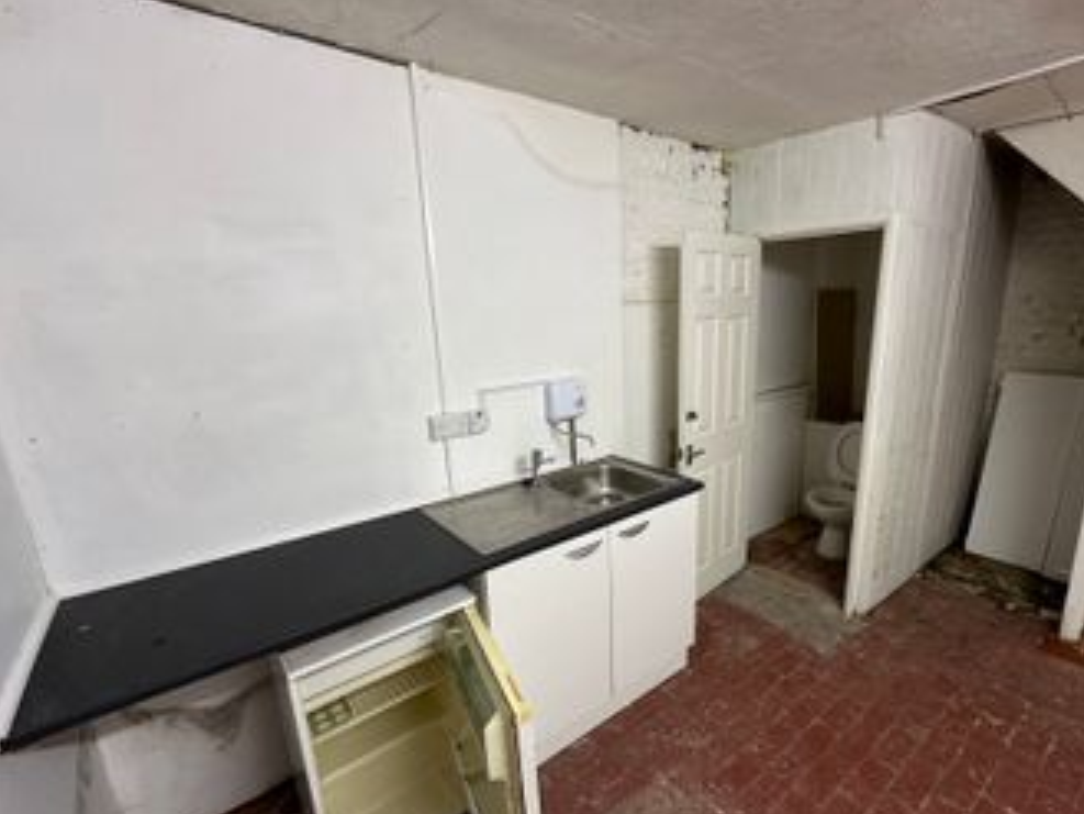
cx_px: 600
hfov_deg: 90.7
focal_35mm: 17
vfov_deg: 74.7
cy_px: 432
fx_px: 533
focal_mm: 2.22
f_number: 2.2
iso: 250
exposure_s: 1/50
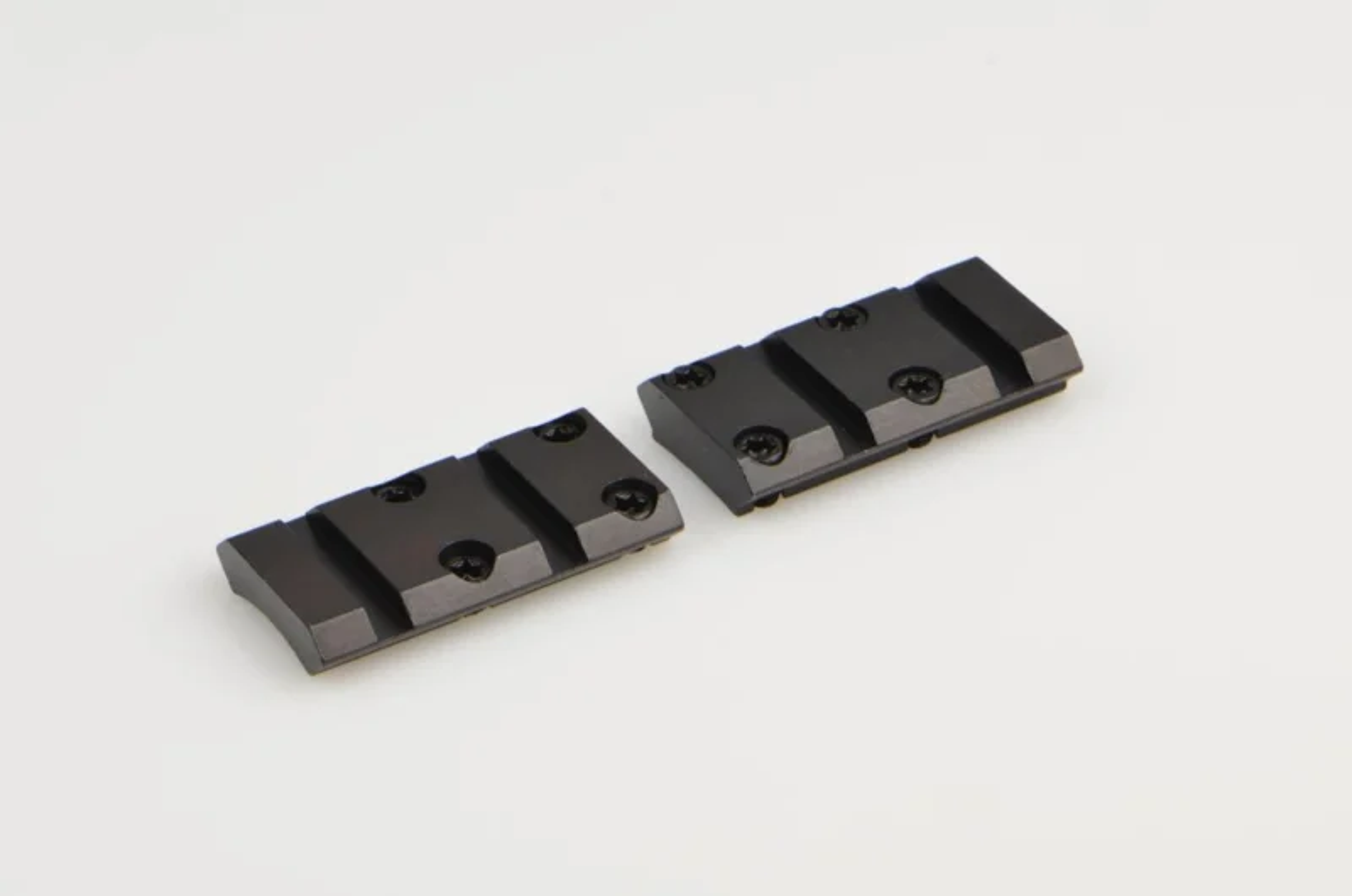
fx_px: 4779
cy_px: 448
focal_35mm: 128
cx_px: 676
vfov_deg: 10.7
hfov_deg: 16.1
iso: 400
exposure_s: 1/20
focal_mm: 85
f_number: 22
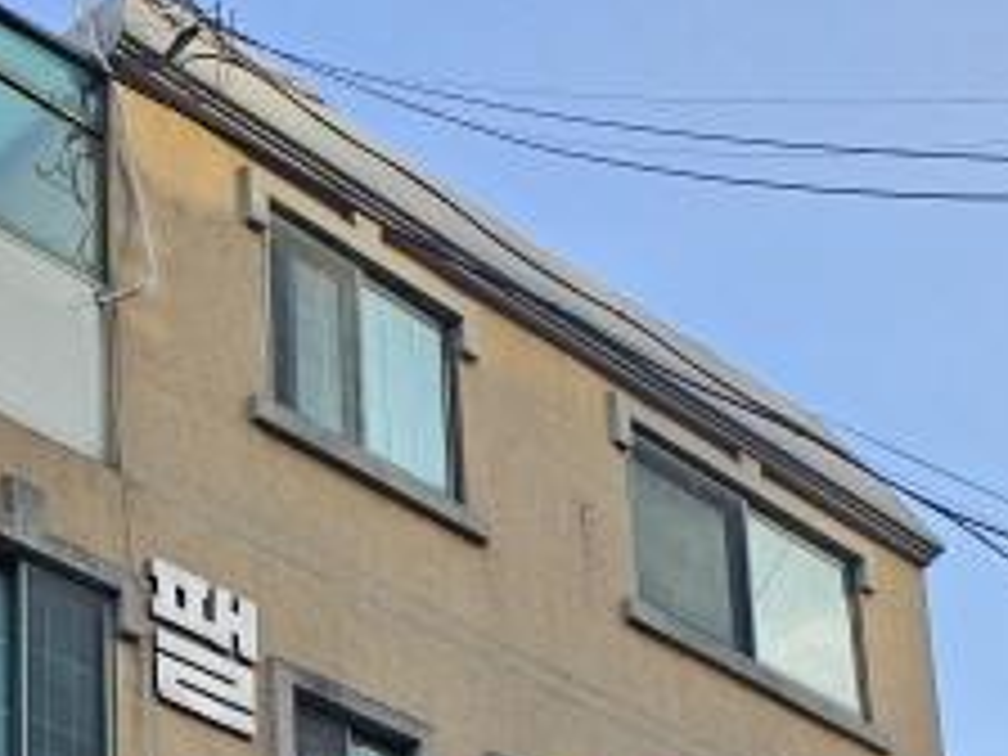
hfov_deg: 23.0
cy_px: 1310
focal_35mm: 82
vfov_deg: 15.7
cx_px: 32
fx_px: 2388
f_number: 1.7
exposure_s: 1/235
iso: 16
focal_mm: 6.3
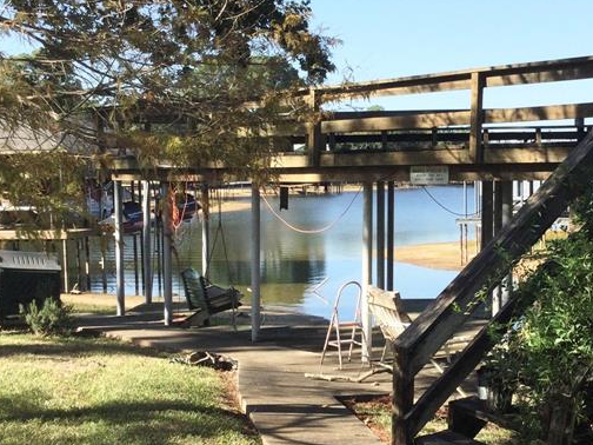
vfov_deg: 23.3
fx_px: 1079
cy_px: 259
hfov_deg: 30.5
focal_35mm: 63
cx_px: 399
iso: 25
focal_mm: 3.3
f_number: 2.4
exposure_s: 1/799
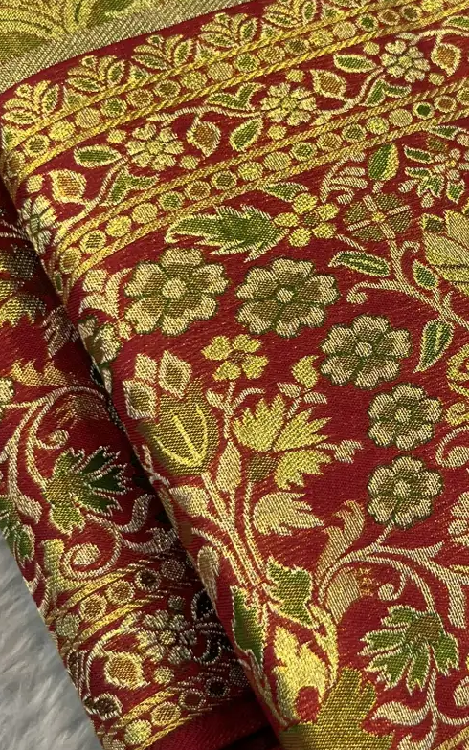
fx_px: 1534
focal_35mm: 75
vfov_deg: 27.4
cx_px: 446
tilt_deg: -63.6
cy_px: 276
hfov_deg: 17.1
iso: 80
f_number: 1.6
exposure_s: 1/100
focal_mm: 5.1
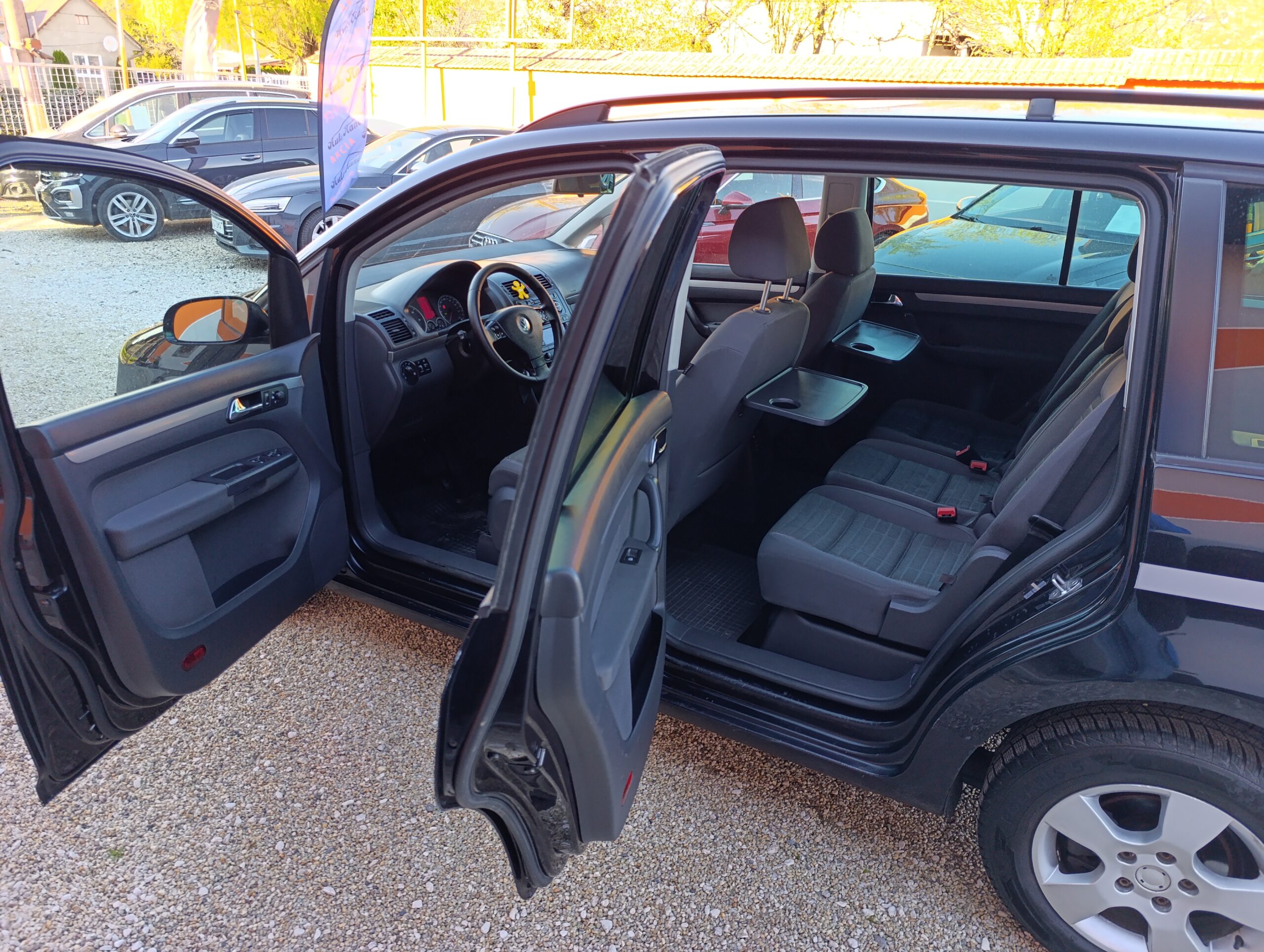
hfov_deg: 73.8
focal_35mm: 23
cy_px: 476
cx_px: 632
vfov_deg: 59.0
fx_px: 841
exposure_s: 1/100
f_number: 1.6
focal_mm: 6.14
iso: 200
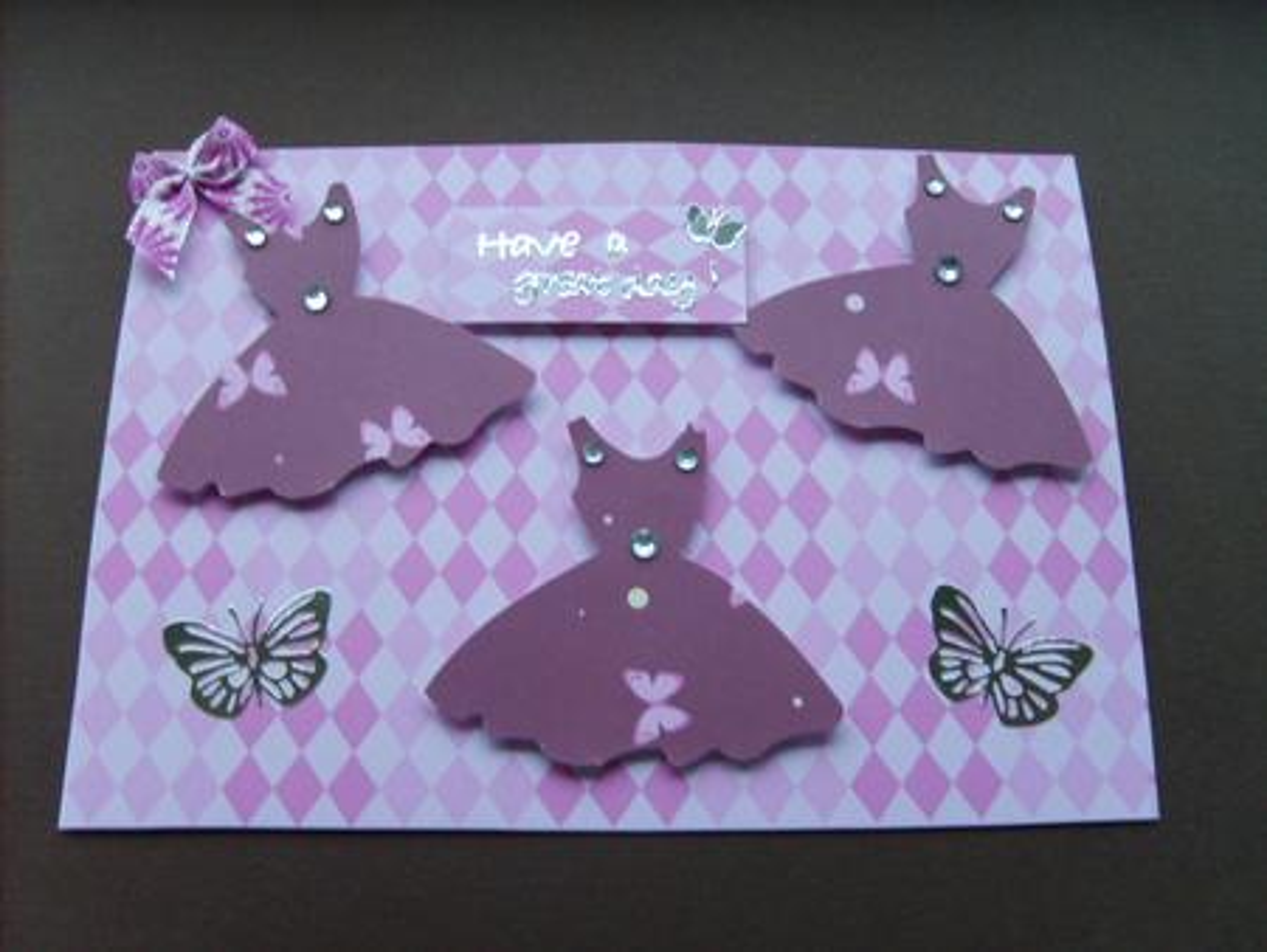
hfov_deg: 52.6
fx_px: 1282
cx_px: 634
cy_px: 476
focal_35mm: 35
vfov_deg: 40.7
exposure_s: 1/30
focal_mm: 5.8
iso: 93
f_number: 2.8
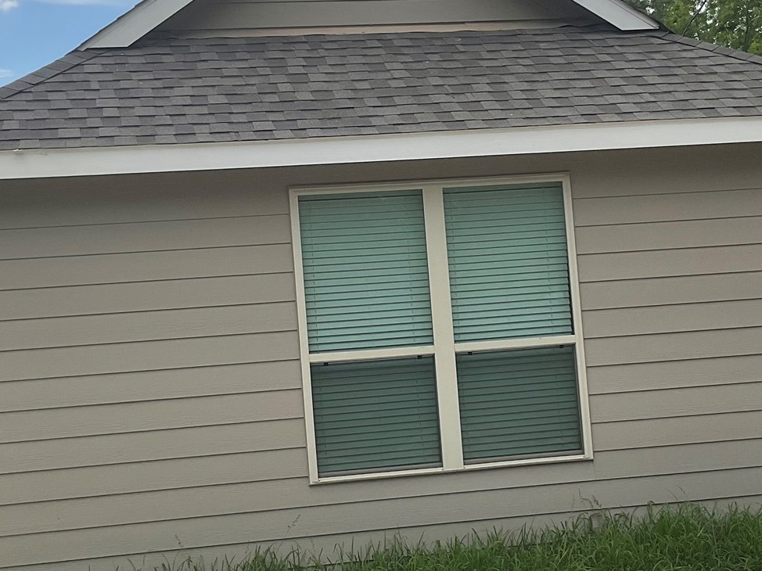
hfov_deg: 31.6
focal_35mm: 61
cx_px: 308
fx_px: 1342
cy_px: 300
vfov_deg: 24.0
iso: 16
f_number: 1.8
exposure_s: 1/898
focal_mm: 3
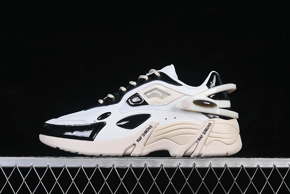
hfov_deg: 27.0
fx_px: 604
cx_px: 145
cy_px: 97
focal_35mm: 75
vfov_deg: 18.2
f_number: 8
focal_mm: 50
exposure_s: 1/80
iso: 160
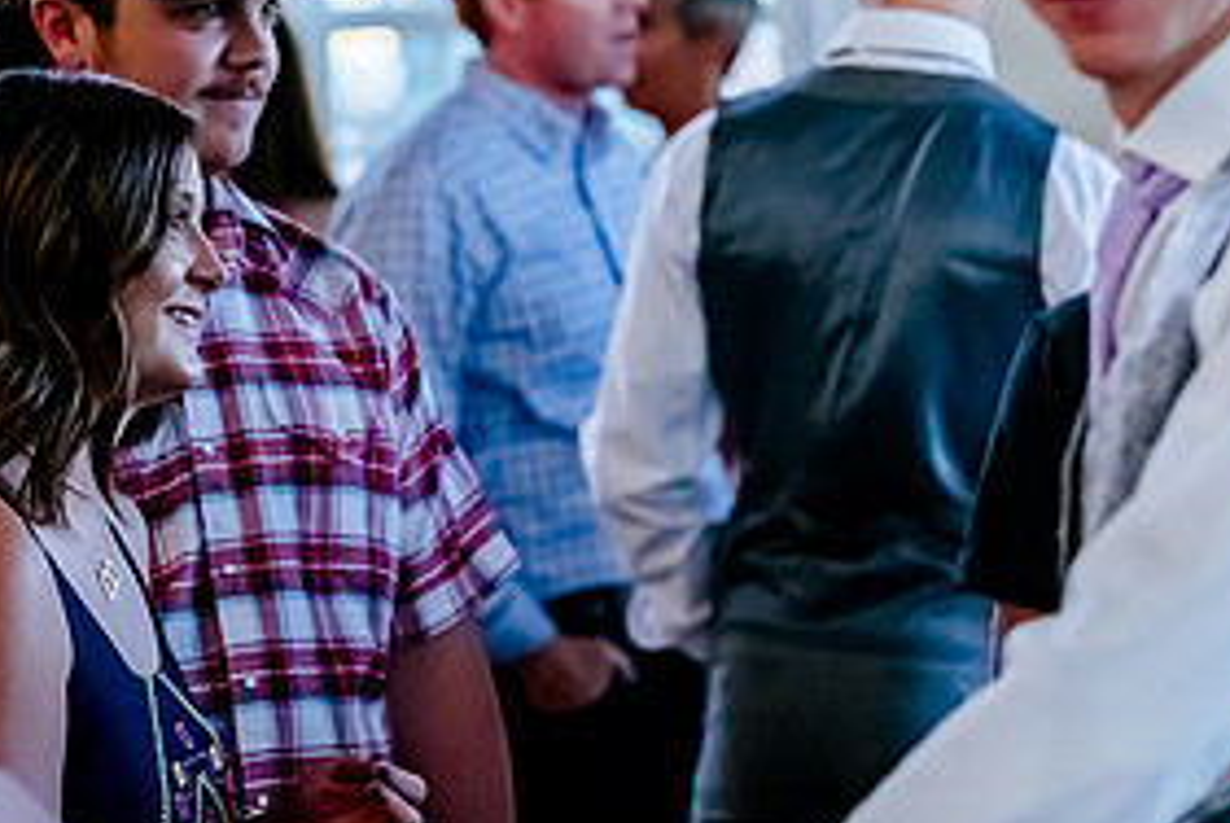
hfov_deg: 12.4
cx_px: 464
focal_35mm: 165
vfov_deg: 8.3
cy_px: 361
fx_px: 5643
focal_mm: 80
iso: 3200
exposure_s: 1/800
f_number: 2.8
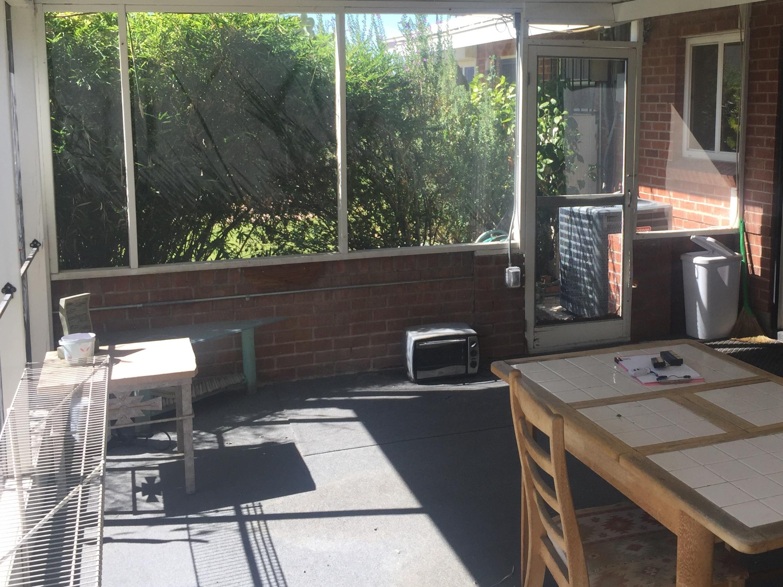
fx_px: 882
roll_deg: -0.2
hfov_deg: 47.2
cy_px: 225
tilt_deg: -6.7
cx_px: 509
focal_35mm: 39
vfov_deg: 36.6
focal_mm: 4.15
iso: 32
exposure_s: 1/347
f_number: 2.2
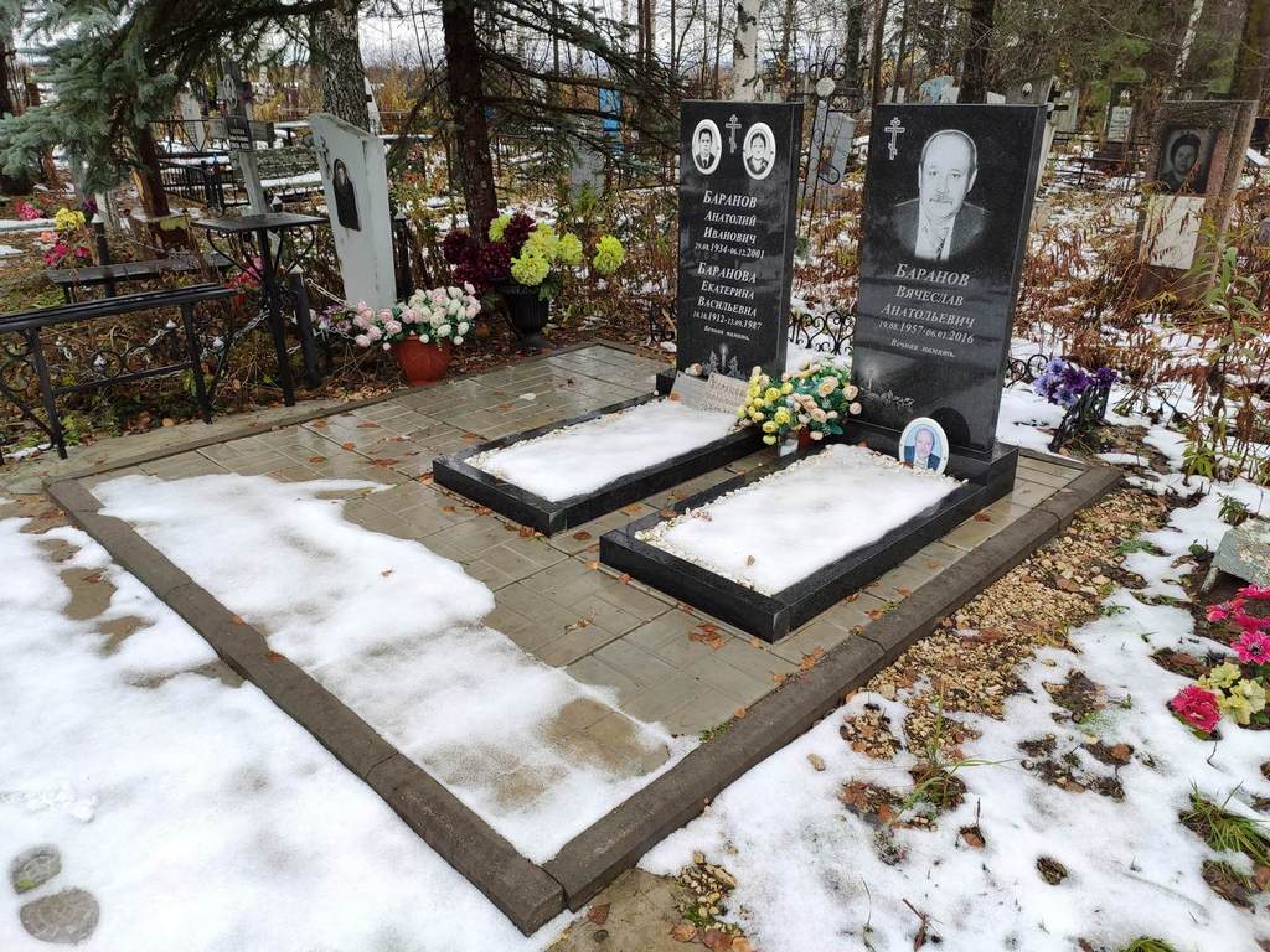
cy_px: 476
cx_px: 635
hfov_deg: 67.3
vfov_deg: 53.1
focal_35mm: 26
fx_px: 954
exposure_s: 1/164
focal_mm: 4.77
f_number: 1.75
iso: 112
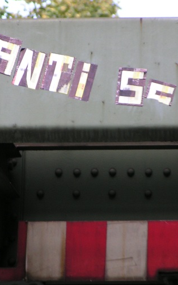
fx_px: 3235
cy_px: 120
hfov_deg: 3.2
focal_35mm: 417
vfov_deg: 5.0
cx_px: 76
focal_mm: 37.8
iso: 50
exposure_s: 1/200
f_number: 4
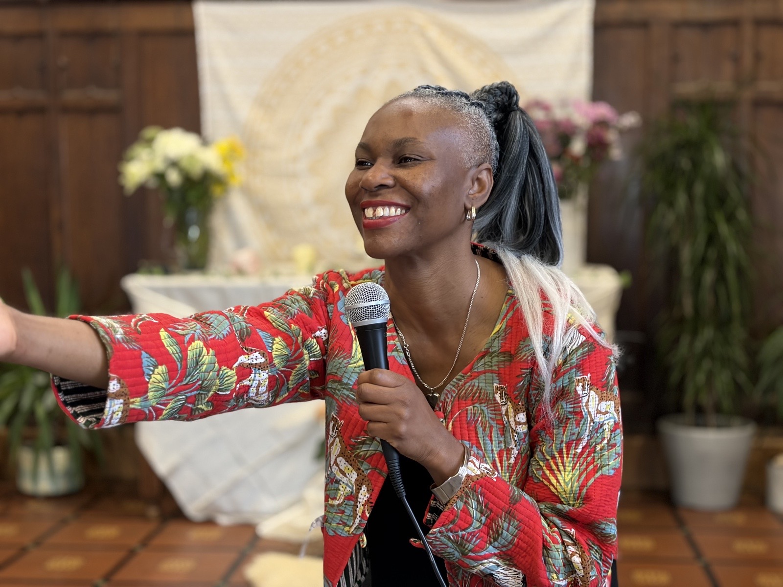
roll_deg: +0.3
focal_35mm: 52
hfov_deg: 36.8
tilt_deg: -4.7
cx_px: 392
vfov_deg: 28.0
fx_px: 1176
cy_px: 294
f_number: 1.6
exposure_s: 1/55
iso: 160
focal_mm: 5.96
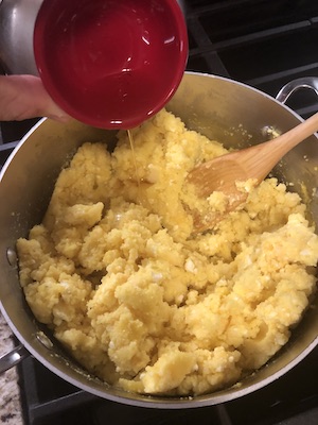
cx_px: 159
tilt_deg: -63.0
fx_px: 343
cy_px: 212
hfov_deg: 49.7
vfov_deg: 63.4
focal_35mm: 28
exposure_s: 1/15
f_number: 1.8
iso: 64
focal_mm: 4
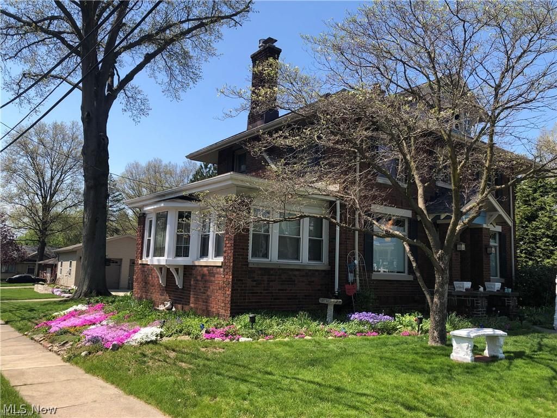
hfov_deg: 63.4
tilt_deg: +8.0
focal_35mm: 28
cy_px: 209
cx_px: 278
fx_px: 451
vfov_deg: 49.7
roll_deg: -3.4
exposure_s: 1/1056
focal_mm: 3.99
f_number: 1.8
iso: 20
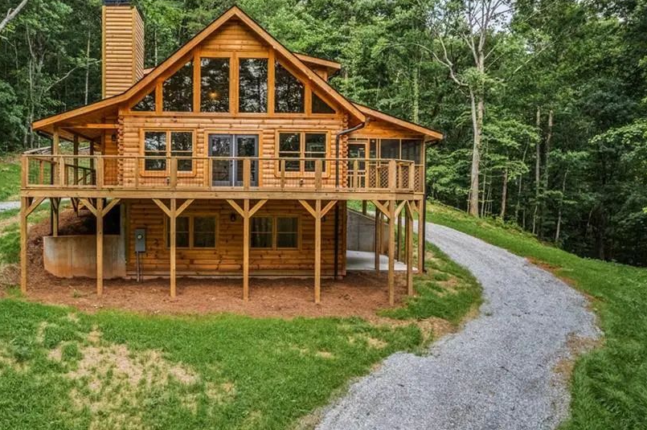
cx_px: 241
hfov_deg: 64.5
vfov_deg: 46.3
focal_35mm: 28
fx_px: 503
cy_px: 203
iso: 100
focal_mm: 8.38
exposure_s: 1/800
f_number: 2.8
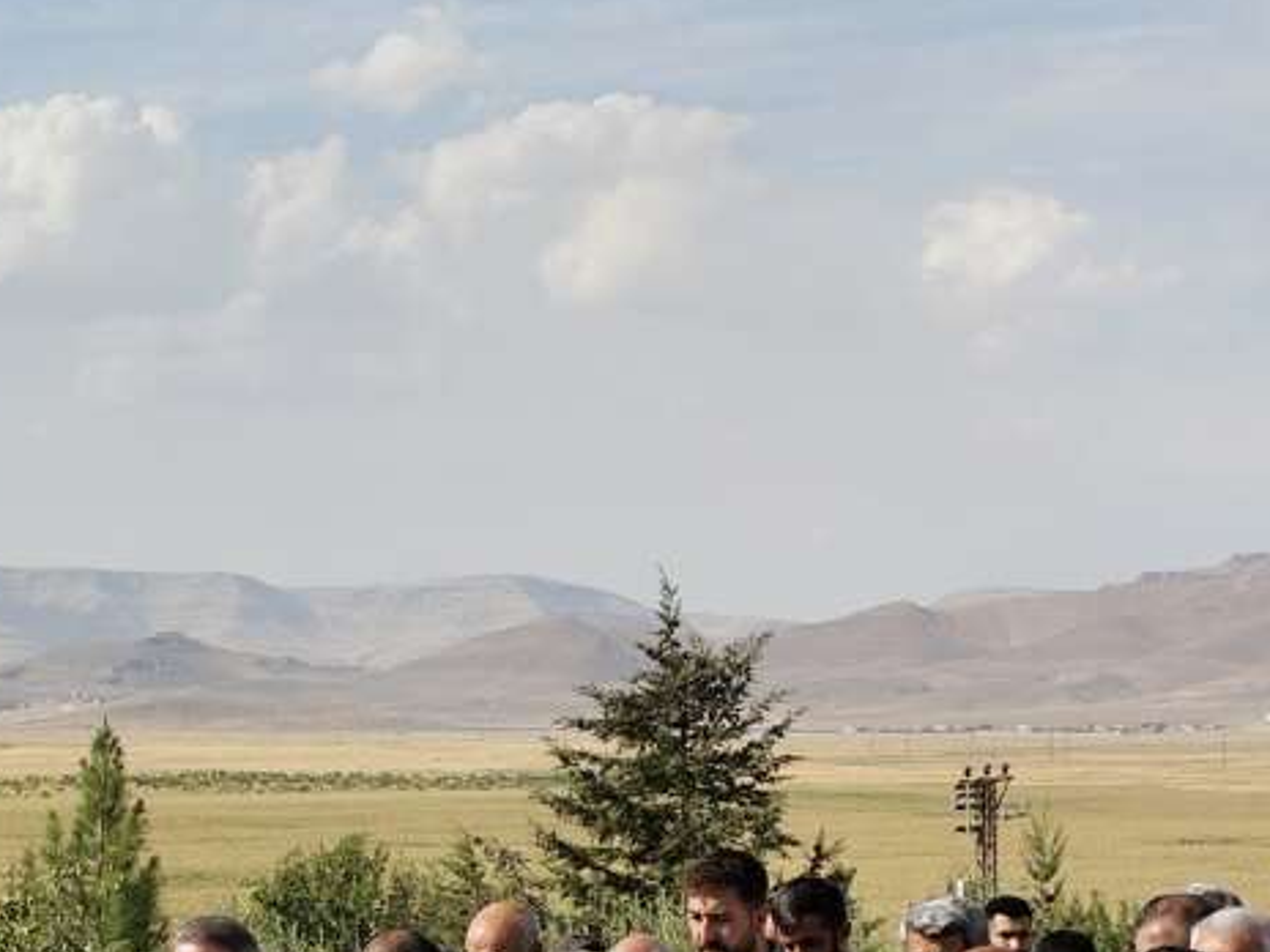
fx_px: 4659
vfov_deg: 11.4
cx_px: 441
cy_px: 1206
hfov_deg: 15.5
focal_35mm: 127
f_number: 1.65
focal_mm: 6.14
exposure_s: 1/1553
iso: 50
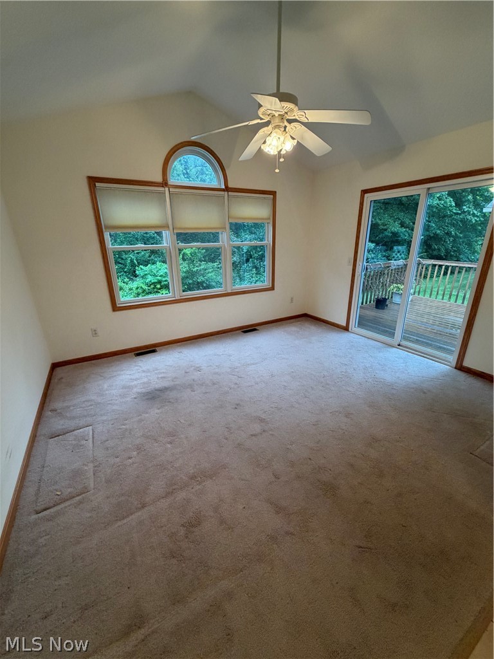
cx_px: 247
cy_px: 330
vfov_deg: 102.1
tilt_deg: -18.4
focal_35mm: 14
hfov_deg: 85.7
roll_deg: +0.6
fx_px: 266
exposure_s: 1/120
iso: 320
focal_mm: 2.22
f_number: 2.2
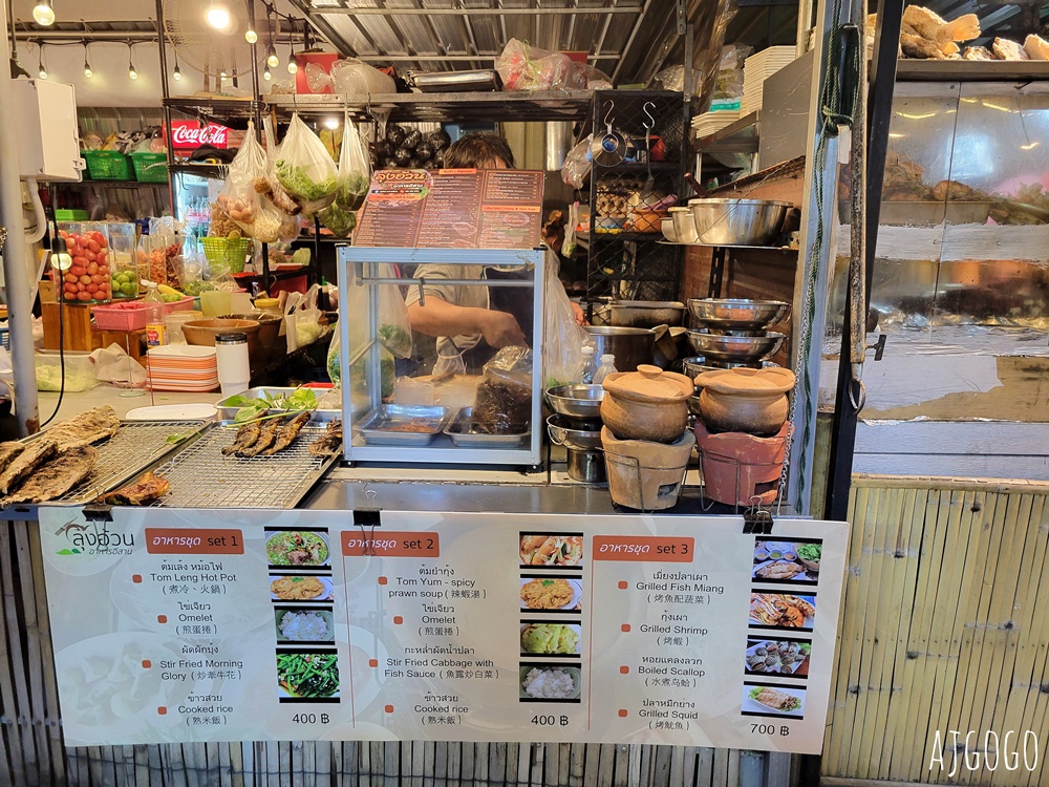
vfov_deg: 53.1
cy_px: 394
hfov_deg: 67.3
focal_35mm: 26
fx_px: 788
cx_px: 524
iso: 200
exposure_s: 1/50
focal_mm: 5.4
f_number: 1.8
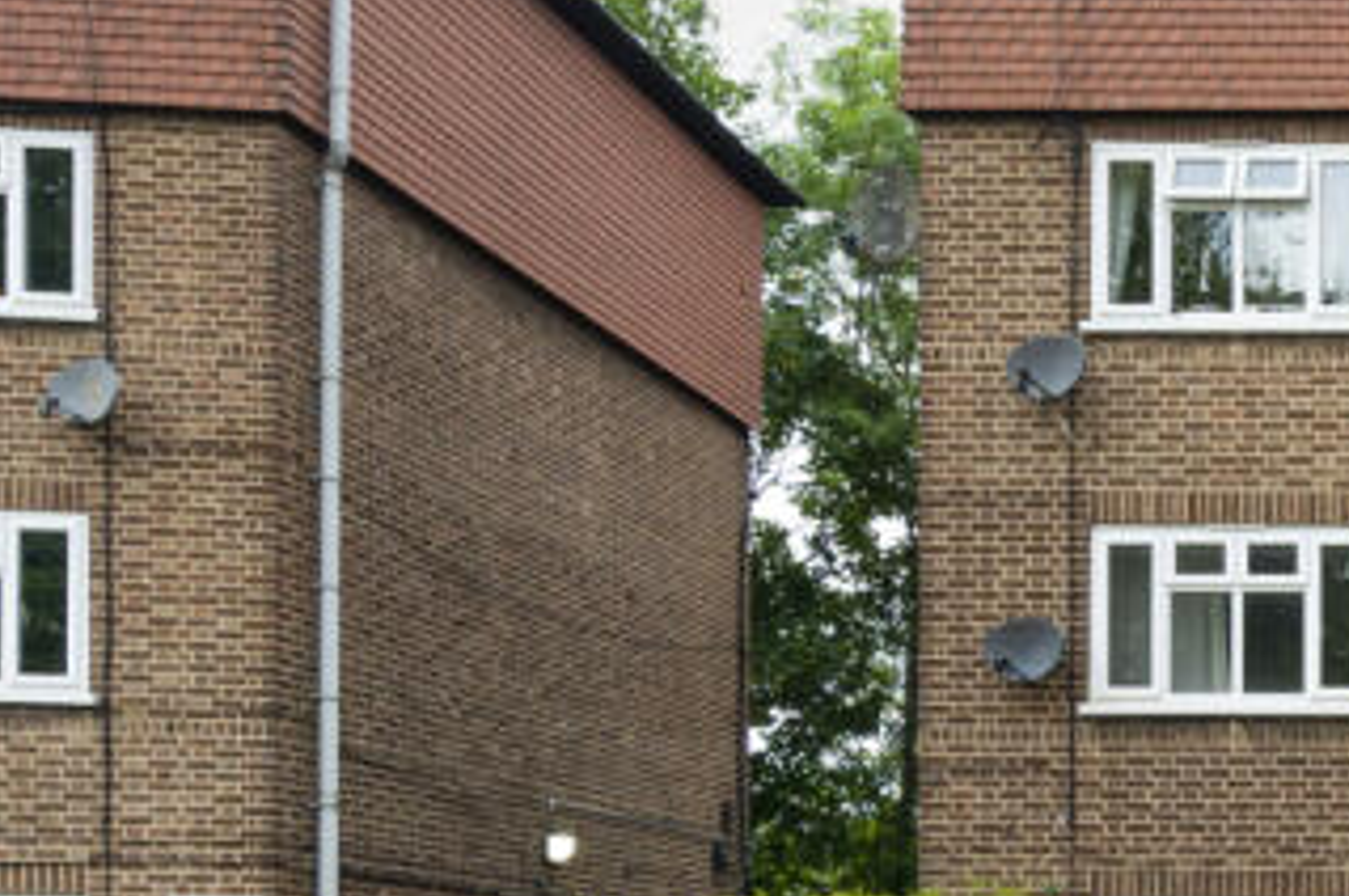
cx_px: 2157
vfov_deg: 29.7
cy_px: 332
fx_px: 1684
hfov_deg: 26.4
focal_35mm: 45
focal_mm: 14
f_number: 8
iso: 200
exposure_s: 1/125
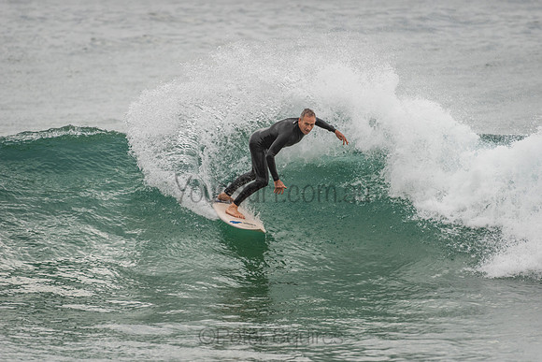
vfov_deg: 2.8
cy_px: 181
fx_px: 7529
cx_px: 271
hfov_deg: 4.1
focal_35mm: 500
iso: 320
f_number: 5.6
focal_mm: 500
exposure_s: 1/2000
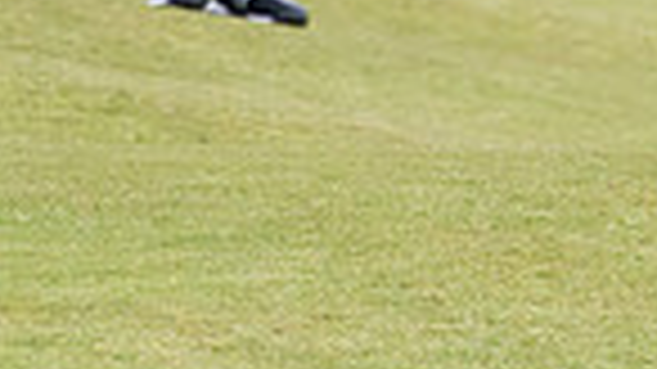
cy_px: -461
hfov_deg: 0.9
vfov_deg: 0.5
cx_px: 1156
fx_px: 41360
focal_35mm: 2375
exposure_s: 1/1250
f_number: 5.6
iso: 1600
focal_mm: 380
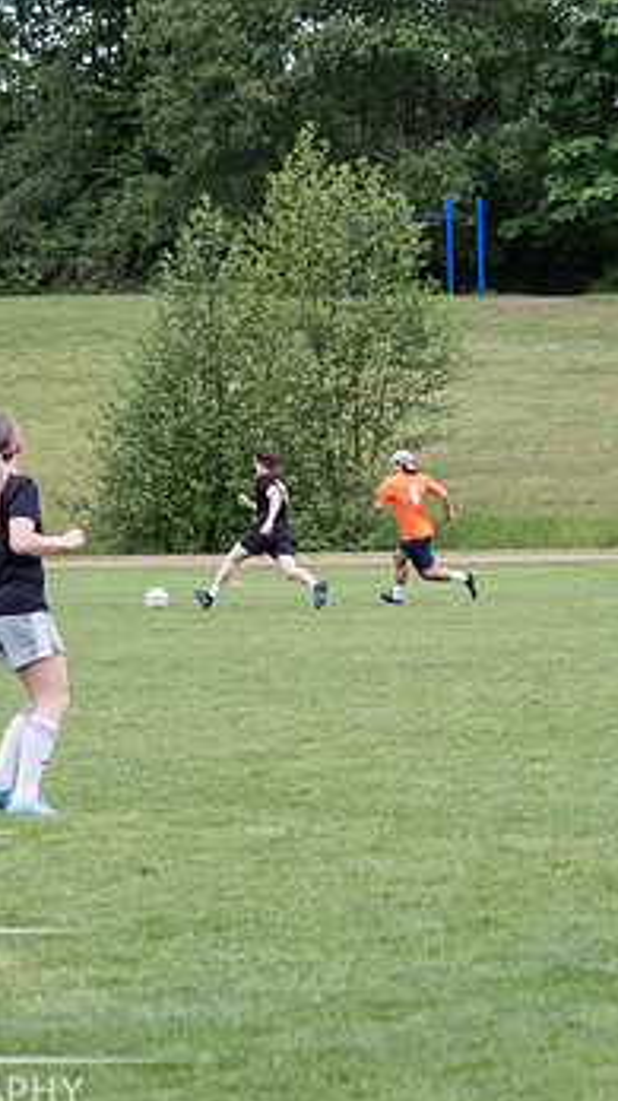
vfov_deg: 12.3
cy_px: 457
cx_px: 271
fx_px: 5102
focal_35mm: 175
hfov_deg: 6.9
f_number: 2.8
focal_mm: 62
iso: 1600
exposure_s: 1/1250
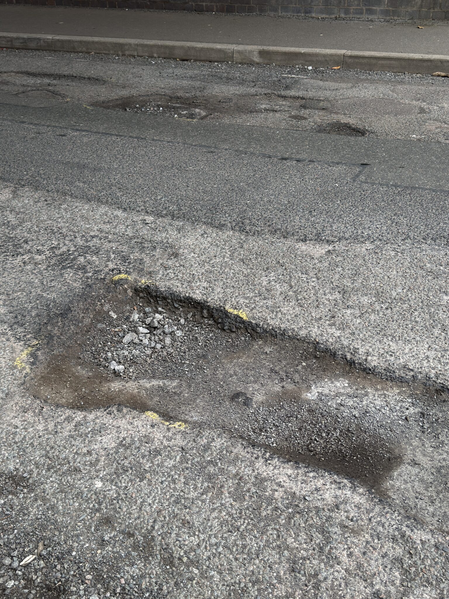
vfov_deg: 47.9
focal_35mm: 39
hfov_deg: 36.8
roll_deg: +1.8
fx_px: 674
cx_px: 224
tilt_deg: -32.1
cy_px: 300
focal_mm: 6.76
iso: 50
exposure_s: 1/130
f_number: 1.78
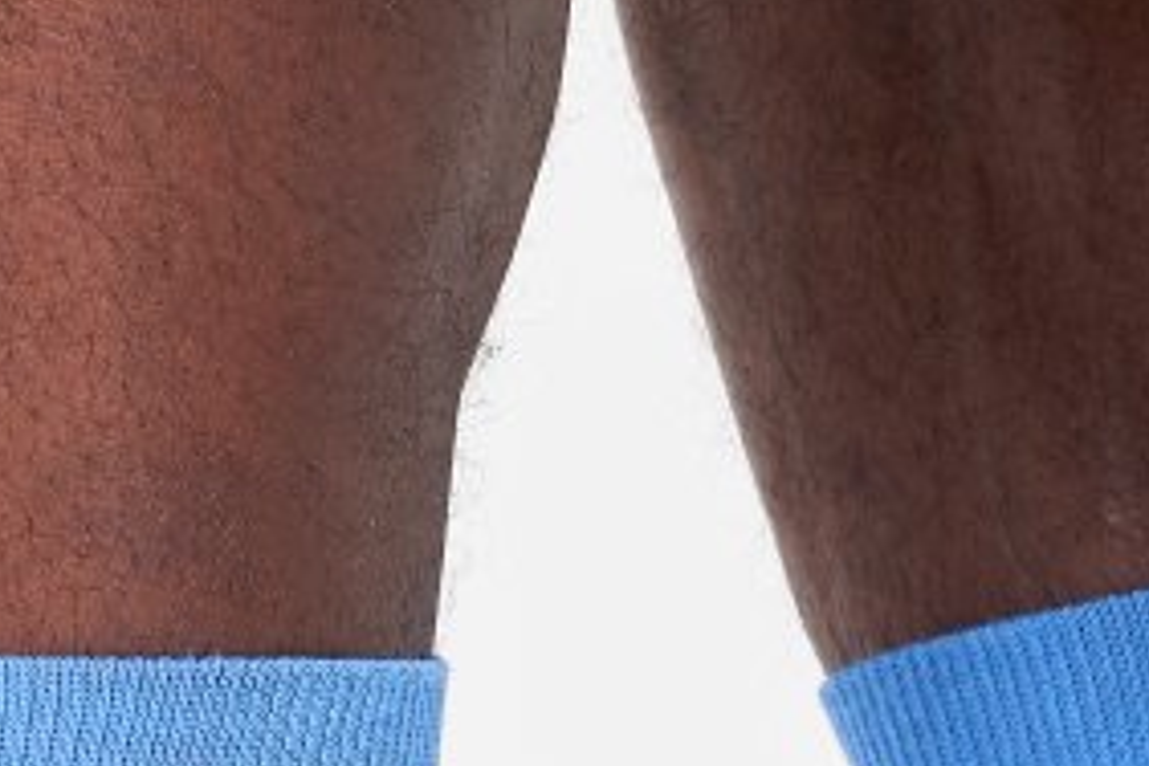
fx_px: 22851
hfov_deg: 2.9
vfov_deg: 1.9
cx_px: 652
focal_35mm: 716
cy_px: 1080
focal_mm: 105
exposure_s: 1/125
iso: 100
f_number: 11
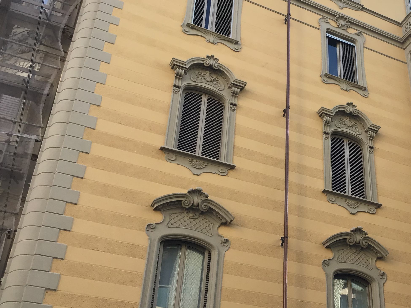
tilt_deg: +35.1
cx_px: 341
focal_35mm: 52
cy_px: 163
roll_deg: +3.0
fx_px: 617
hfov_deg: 35.4
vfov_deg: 28.0
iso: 25
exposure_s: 1/184
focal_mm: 3.3
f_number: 2.4
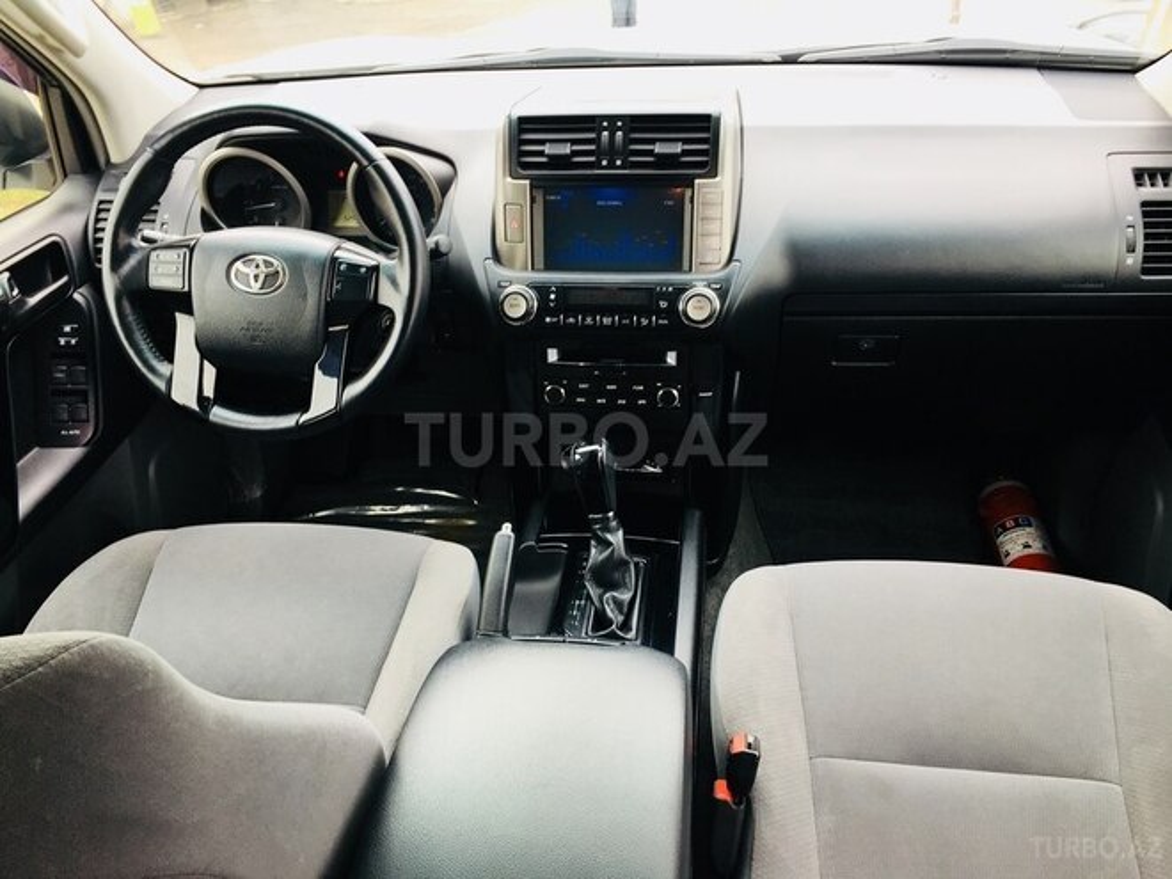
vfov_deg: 48.2
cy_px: 440
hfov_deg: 61.7
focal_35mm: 29
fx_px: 982
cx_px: 586
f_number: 2.2
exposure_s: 1/100
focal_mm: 4.15
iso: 25
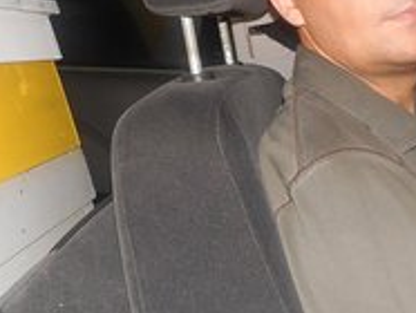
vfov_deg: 30.4
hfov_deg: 40.4
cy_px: 73
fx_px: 566
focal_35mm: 47
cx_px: 206
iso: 450
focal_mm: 4.5
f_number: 6.6
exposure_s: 1/25
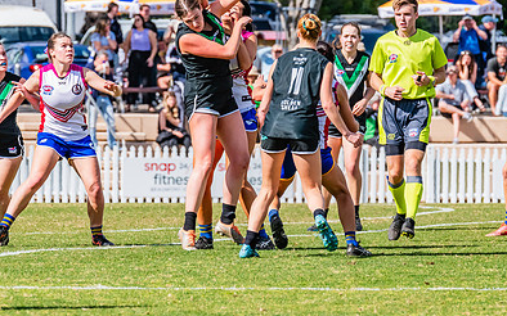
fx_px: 8979
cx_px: 203
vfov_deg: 2.0
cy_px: 87
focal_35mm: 650
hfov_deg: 3.2
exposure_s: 1/1250
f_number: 11
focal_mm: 360
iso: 800
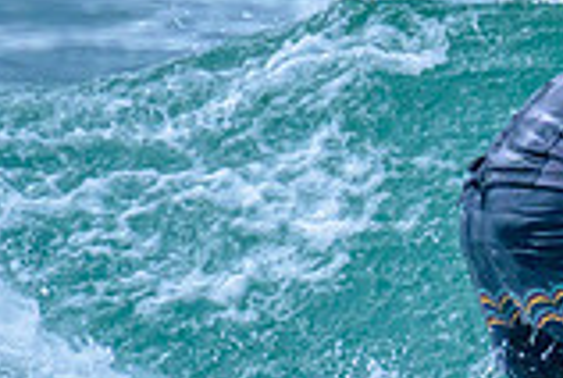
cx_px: 952
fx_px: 44028
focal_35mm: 2810
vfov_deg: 0.5
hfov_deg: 0.7
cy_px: 253
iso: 2000
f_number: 8
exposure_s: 1/2000
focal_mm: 560
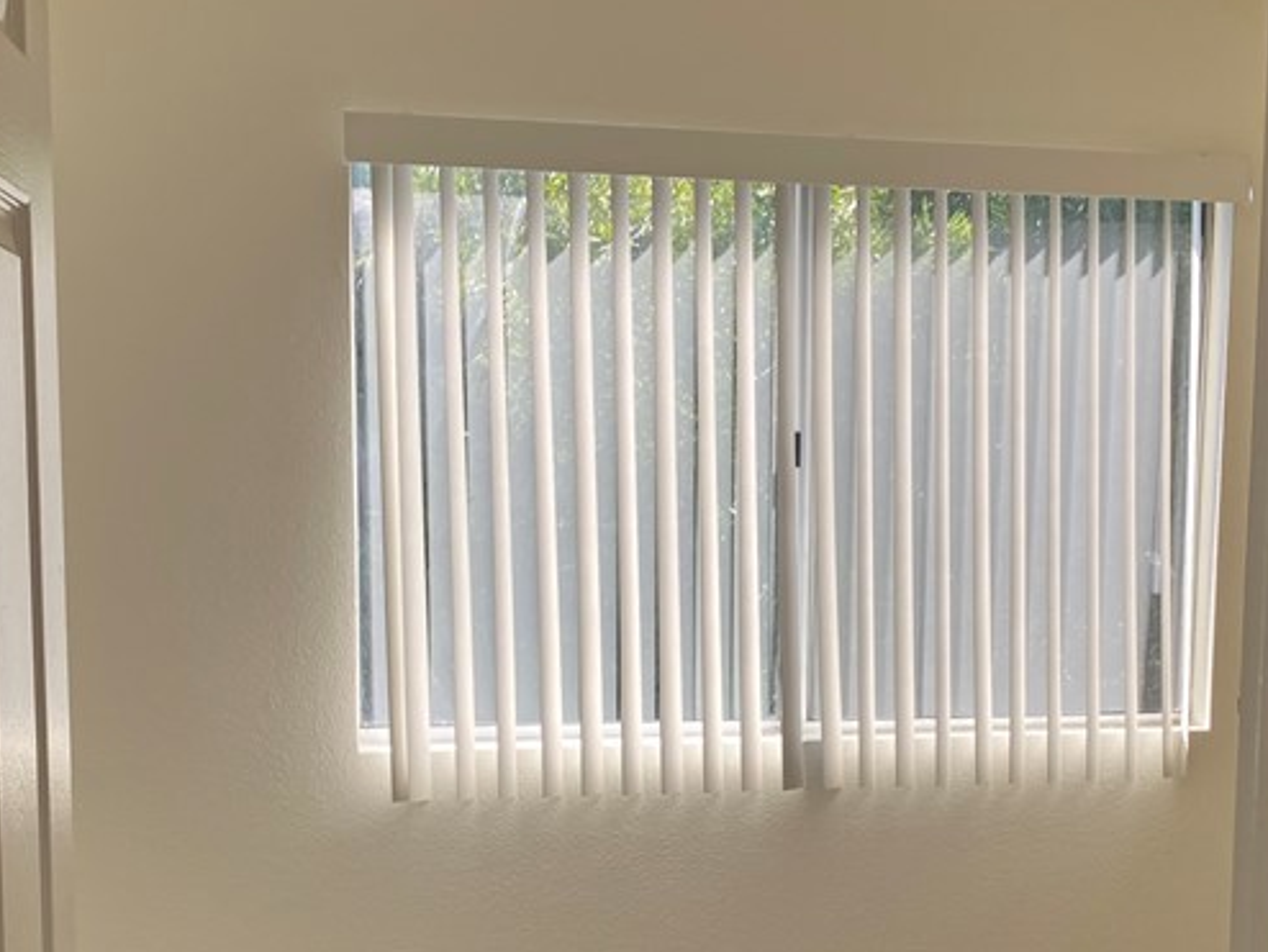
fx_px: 2126
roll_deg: +0.1
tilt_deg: -5.4
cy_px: 749
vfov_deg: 24.9
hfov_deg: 33.1
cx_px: 762
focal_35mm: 58
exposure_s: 1/405
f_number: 1.8
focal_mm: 3.99
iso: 32
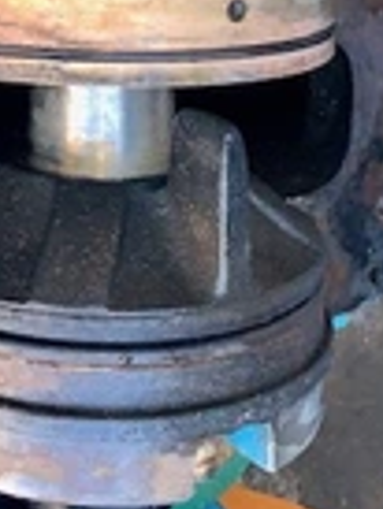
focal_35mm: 76
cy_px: -156
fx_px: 1119
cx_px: 41
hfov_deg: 19.1
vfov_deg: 22.8
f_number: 1.8
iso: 50
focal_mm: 4.25
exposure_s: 1/92
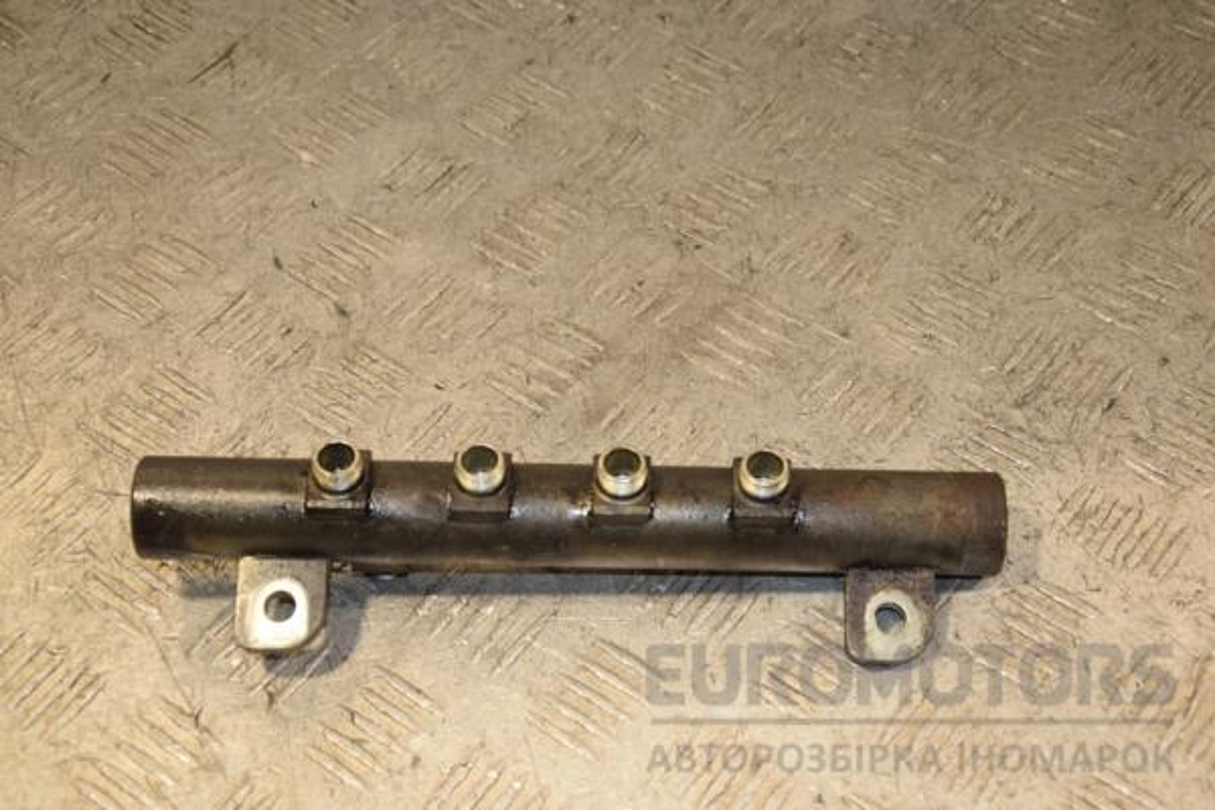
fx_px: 2278
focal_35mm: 68
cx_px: 608
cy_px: 405
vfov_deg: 20.2
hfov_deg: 29.9
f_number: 6.3
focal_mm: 45
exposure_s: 1/200
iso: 800
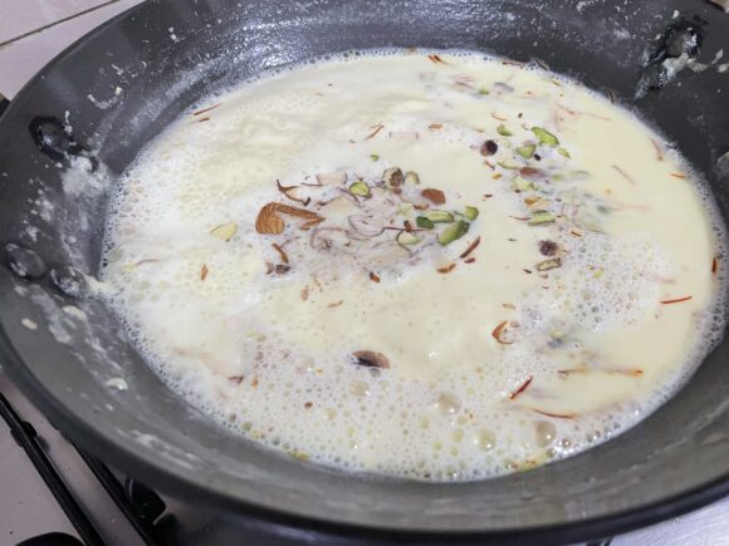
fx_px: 548
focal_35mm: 26
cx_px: 364
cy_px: 273
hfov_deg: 67.3
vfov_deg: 53.1
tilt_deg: -47.6
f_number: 1.6
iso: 160
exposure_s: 1/50
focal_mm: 4.2
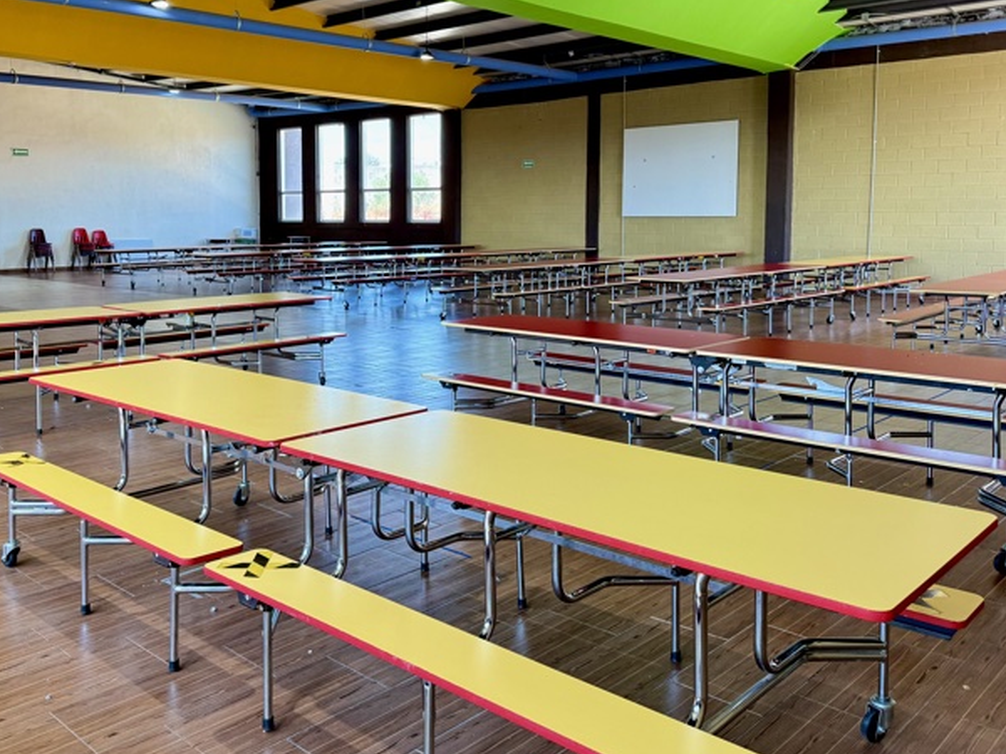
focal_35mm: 32
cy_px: 270
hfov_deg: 56.5
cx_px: 421
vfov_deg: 43.7
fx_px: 930
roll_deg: -0.6
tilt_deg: -2.3
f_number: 1.78
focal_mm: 6.76
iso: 200
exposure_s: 1/135
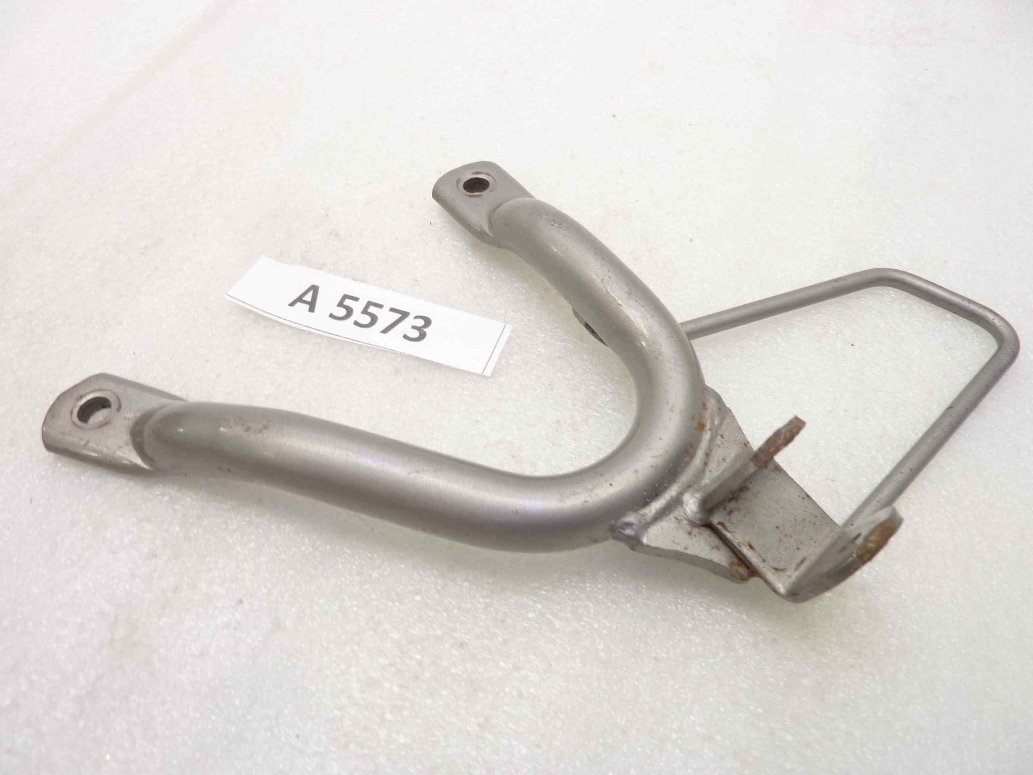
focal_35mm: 25
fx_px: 746
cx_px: 516
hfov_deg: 69.4
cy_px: 388
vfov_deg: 54.9
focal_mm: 4.1
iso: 80
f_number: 3.3
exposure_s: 1/13
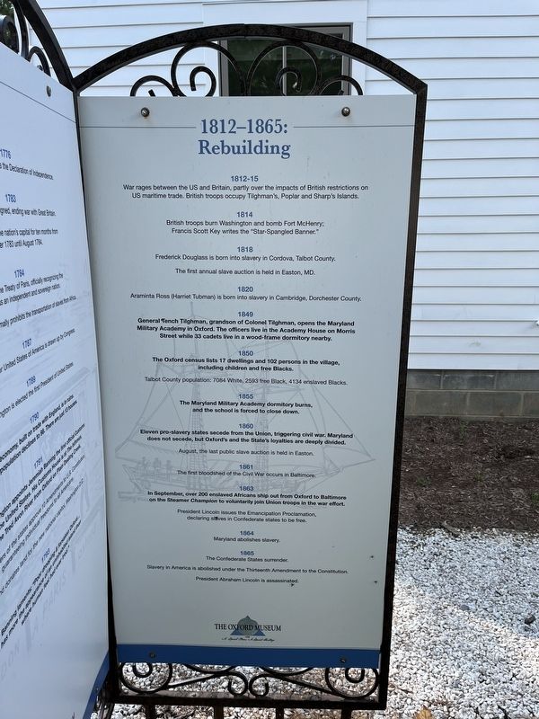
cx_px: 270
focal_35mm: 26
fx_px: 540
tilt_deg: -13.6
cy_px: 360
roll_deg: +0.7
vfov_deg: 67.3
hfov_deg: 53.1
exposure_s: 1/766
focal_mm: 5.1
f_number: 1.6
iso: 50
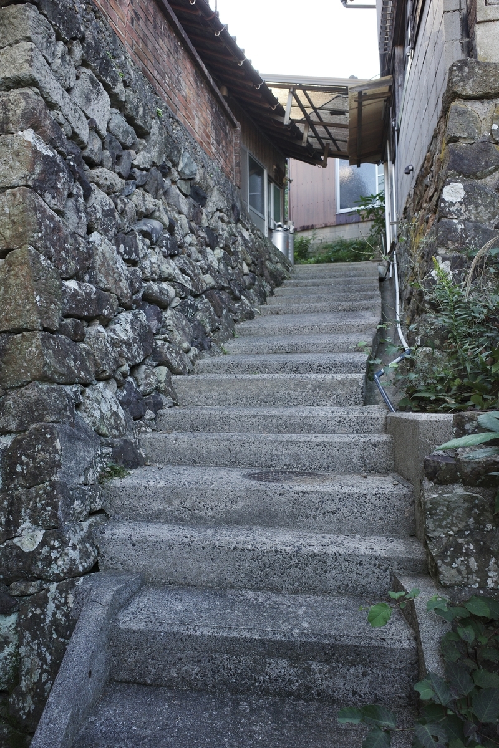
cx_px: 250
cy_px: 374
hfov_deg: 46.4
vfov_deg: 65.5
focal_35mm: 28
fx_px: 582
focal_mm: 18.3
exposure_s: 1/160
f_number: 3.2
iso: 200
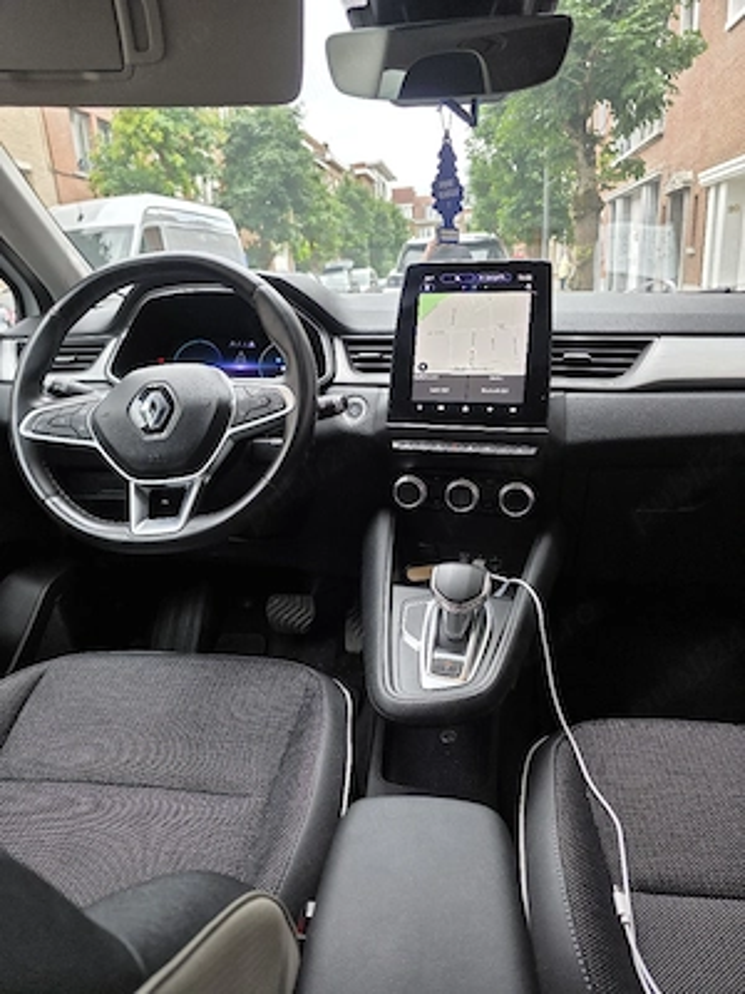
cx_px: 372
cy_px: 497
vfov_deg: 73.9
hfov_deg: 58.9
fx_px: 660
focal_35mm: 23
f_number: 1.7
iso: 50
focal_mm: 6.3
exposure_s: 1/182
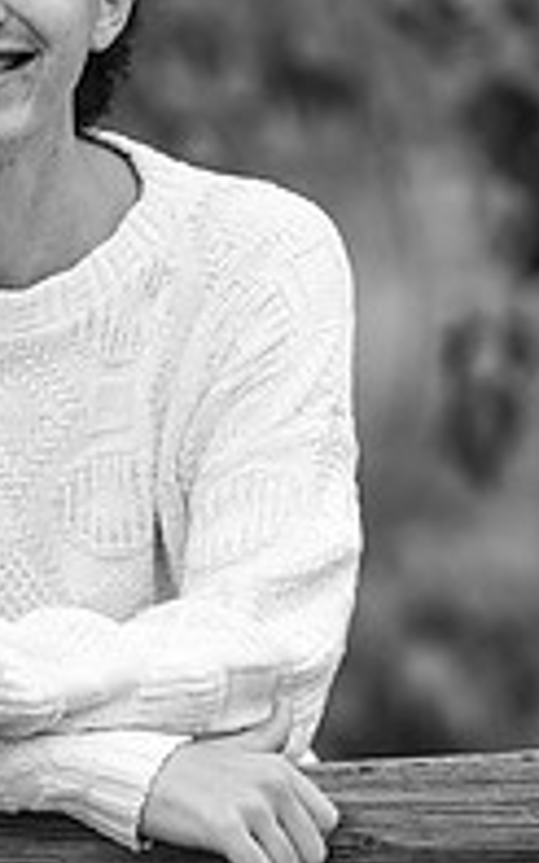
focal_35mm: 494
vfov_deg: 4.3
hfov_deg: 2.7
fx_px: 11619
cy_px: 488
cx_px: -206
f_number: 2.8
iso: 400
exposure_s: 1/125
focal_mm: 146
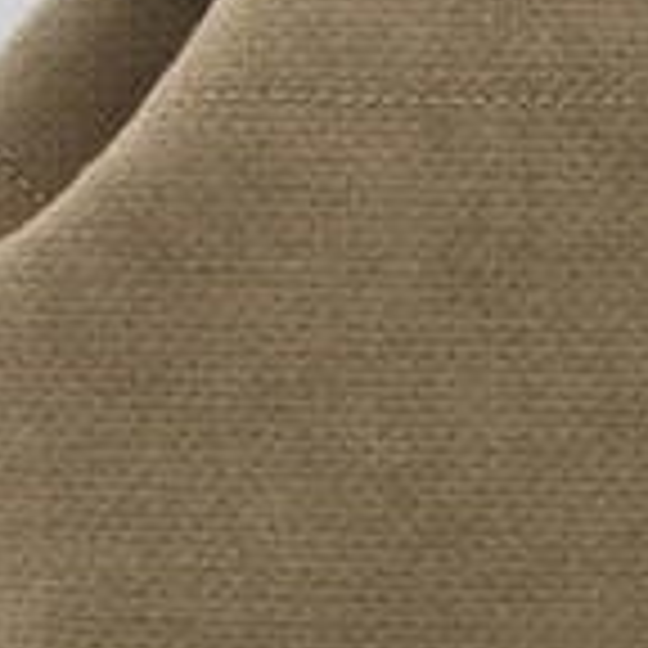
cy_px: 580
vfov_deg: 15.1
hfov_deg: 15.1
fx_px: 2414
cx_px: 616
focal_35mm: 114
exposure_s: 1/30
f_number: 2.4
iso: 40
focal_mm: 3.3
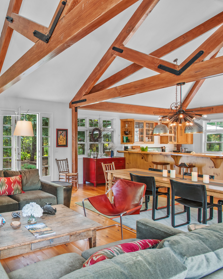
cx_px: 20
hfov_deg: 51.4
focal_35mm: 24
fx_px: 198
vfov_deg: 70.3
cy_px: 140
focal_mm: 17
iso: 400
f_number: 7.1
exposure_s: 1/1.67
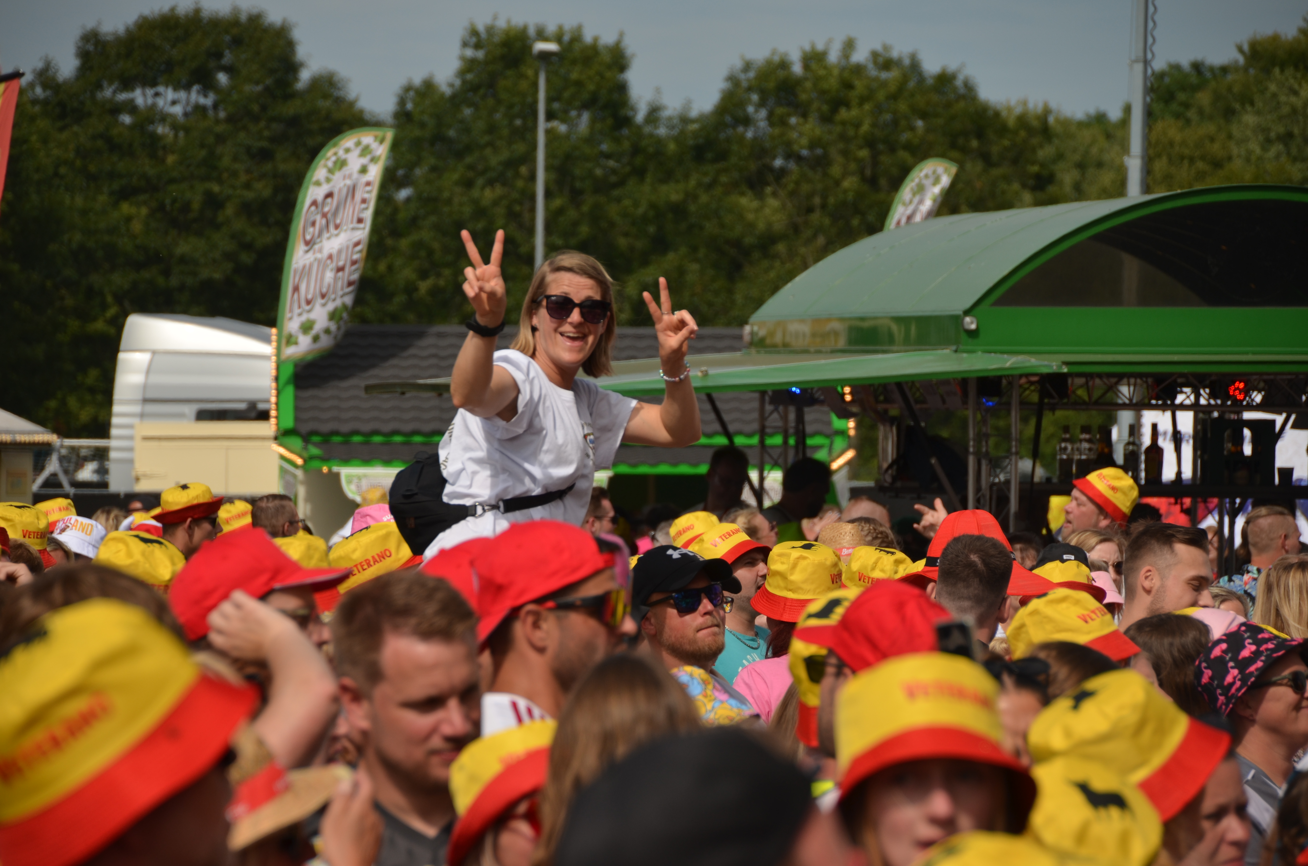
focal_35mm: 210
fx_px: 7614
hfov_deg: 9.8
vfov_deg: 6.5
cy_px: 433
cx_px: 654
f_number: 6
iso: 110
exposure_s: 1/1250
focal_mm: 140
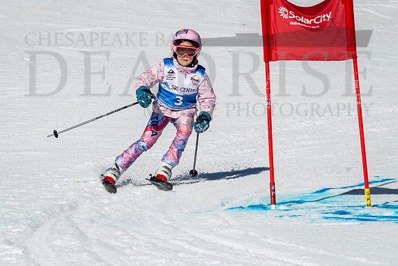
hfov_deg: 2.6
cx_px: 182
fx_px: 8762
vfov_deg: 1.7
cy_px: 107
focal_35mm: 792
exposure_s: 1/2000
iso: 200
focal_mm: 400
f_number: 8
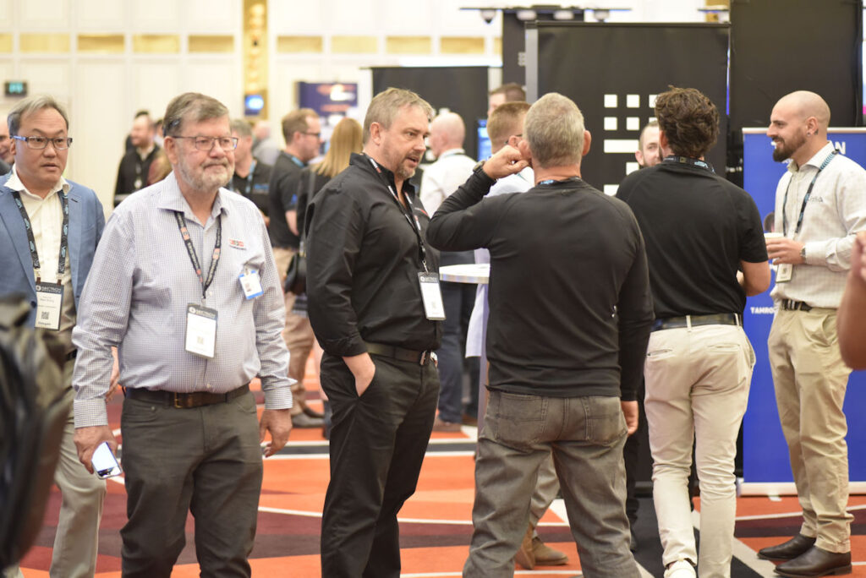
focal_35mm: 100
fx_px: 2407
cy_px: 289
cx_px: 433
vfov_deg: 13.7
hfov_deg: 20.4
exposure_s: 1/125
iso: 4000
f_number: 2.8
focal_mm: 100
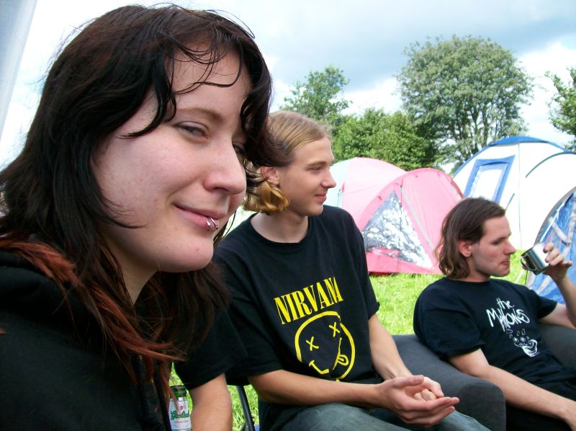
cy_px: 216
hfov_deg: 51.4
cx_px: 288
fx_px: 598
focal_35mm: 36
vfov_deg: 39.6
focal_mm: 6
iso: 80
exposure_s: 1/542
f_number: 2.7
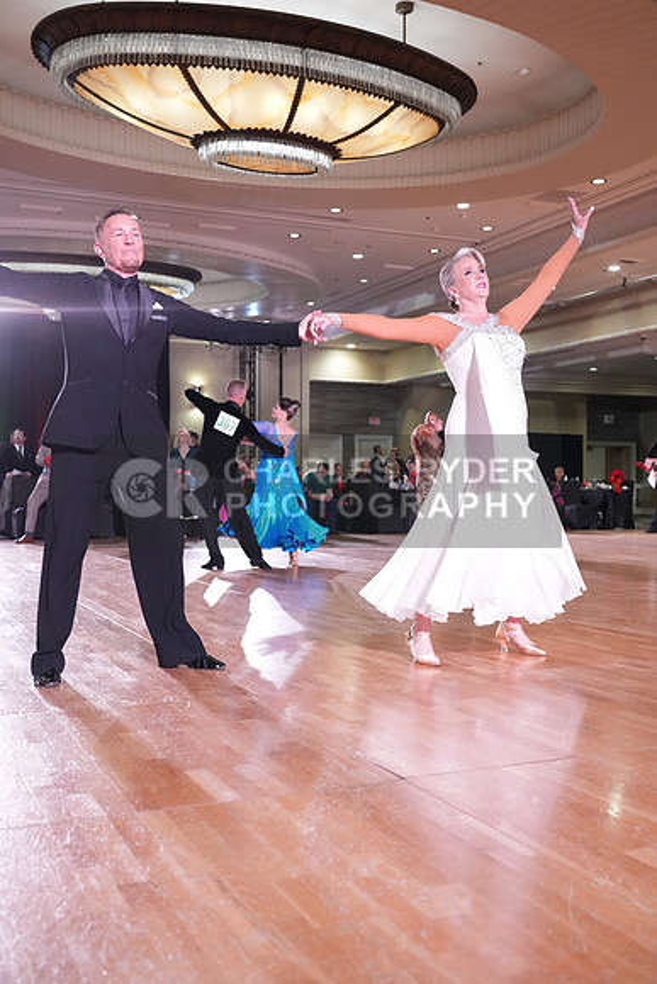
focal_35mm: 35
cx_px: 328
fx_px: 957
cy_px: 492
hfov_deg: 37.9
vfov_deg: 54.4
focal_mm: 35
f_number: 4
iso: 5000
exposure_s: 1/320
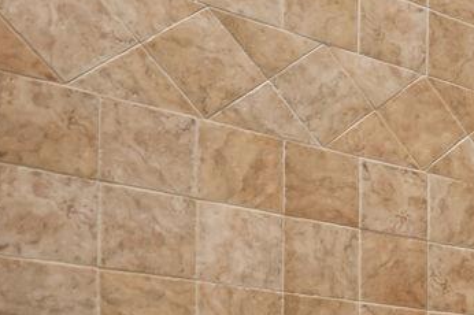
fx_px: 1052
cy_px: 449
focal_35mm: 80
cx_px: 1044
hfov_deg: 16.3
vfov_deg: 15.9
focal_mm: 16
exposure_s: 1/8
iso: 200
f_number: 8
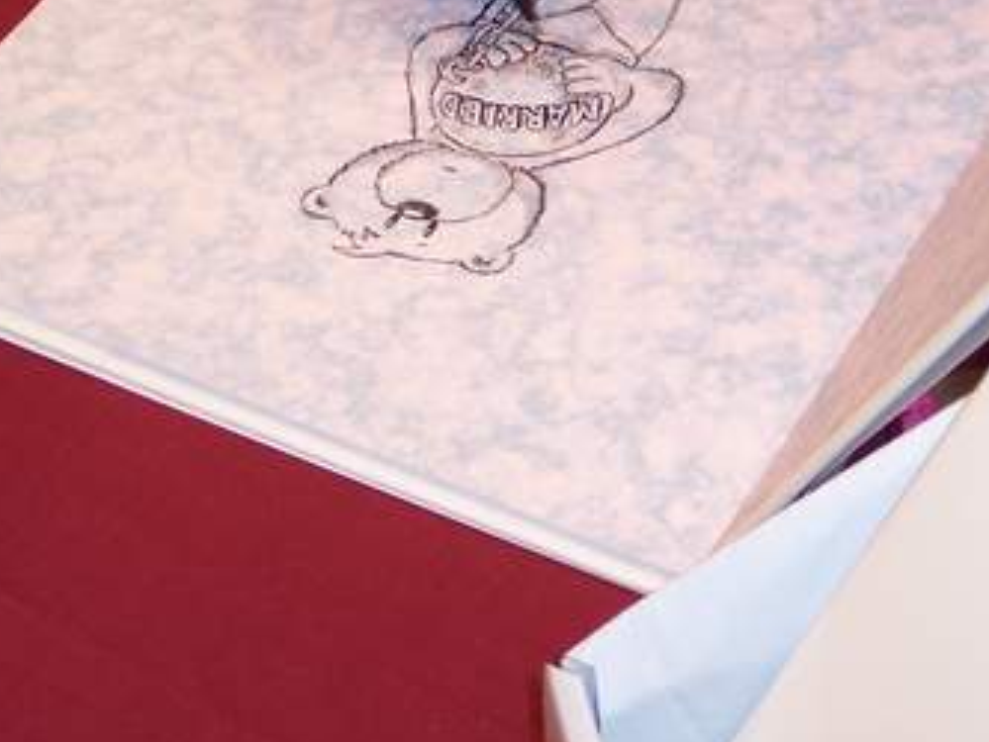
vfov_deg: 12.2
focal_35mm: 121
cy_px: 92
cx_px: 618
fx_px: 3458
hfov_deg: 16.3
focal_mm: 13.3
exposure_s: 1/45
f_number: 3.4
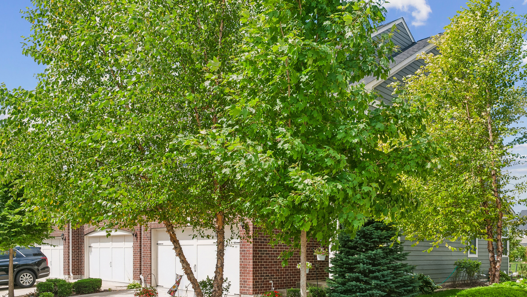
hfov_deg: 59.5
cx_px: 266
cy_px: 142
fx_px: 461
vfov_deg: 35.6
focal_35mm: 33
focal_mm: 31
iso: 400
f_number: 8
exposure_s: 1/320
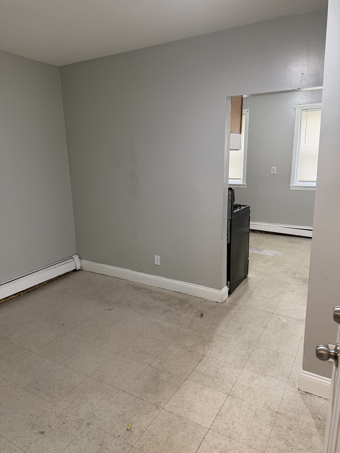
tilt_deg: -13.1
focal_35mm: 24
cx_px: 170
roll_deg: -0.1
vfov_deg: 71.6
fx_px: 314
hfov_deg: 56.8
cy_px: 226
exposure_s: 1/60
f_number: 1.78
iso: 320
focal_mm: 6.76
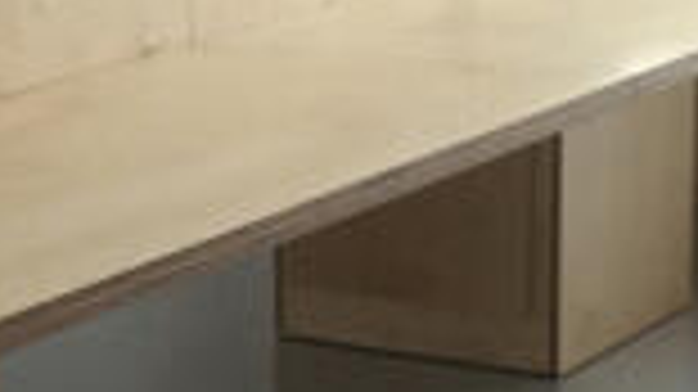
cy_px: 182
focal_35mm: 102
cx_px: -252
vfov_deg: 11.9
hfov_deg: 19.1
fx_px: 1887
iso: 125
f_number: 2.2
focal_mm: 4.15
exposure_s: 1/33
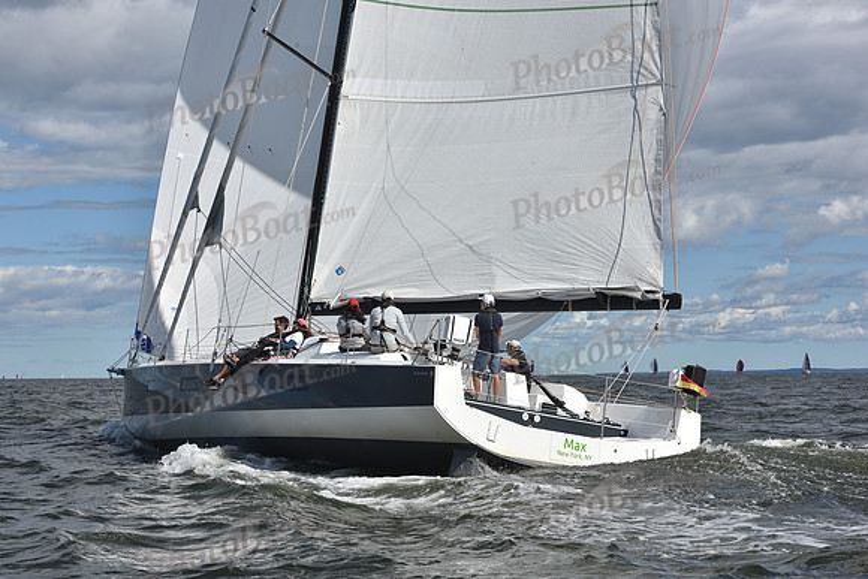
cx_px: 434
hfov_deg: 28.8
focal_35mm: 70
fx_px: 1688
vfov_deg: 19.5
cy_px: 290
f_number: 13
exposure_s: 1/640
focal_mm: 70
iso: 250
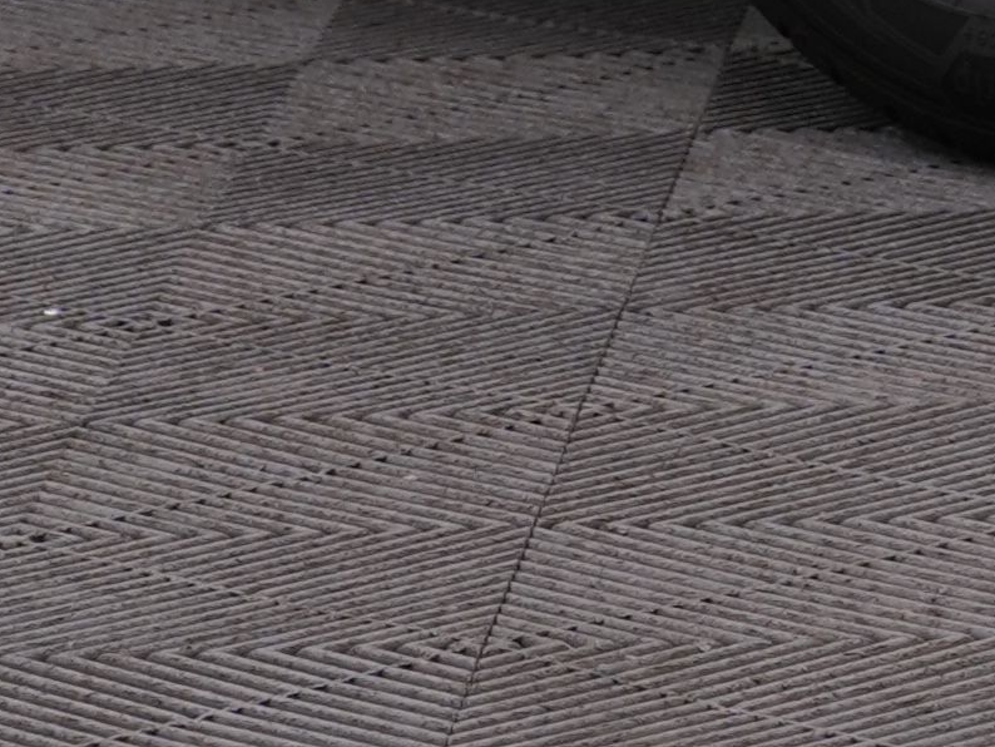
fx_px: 11070
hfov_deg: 5.1
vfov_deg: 3.8
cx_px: 1084
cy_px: -1458
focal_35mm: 385
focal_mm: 53
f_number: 5
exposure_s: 1/40
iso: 400
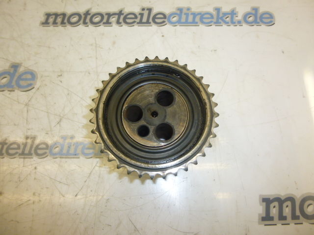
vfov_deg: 54.9
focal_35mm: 25
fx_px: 227
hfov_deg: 69.4
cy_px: 118
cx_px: 157
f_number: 3.1
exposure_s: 1/60
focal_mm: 4.5
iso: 125
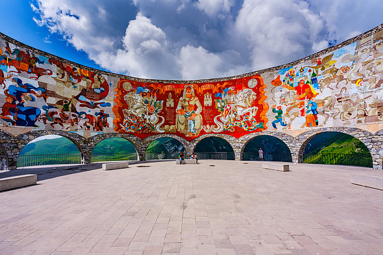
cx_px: 182
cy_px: 136
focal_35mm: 16
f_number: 8
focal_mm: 10
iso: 160
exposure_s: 1/200
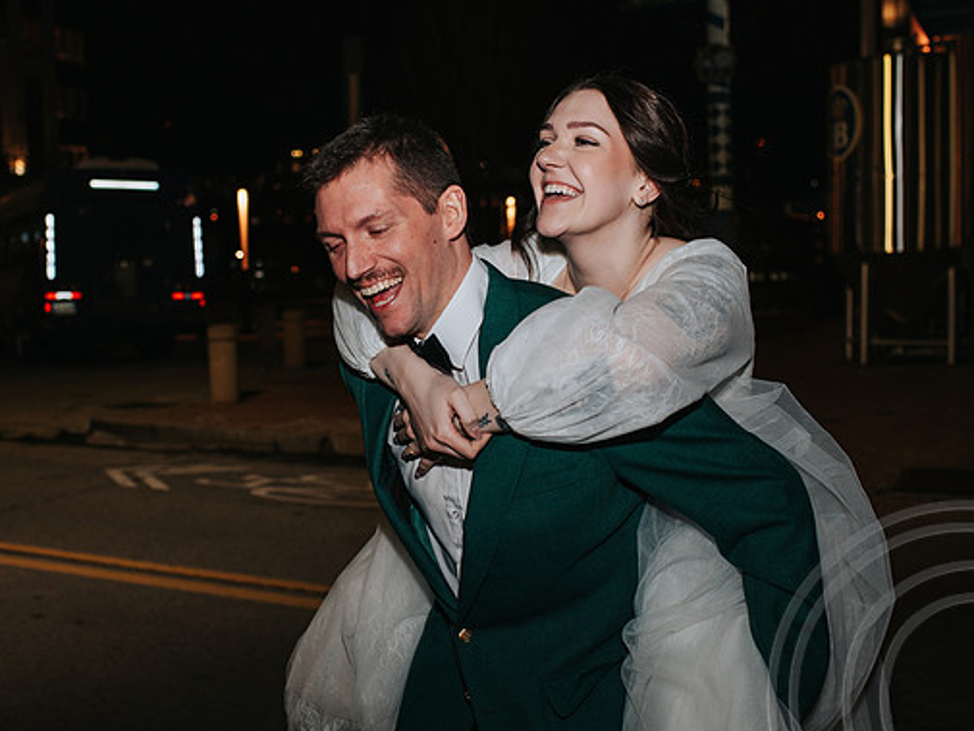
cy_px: 361
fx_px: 1238
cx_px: 391
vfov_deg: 32.9
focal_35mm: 44
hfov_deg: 42.7
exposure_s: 1/200
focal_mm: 35
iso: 800
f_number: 3.2
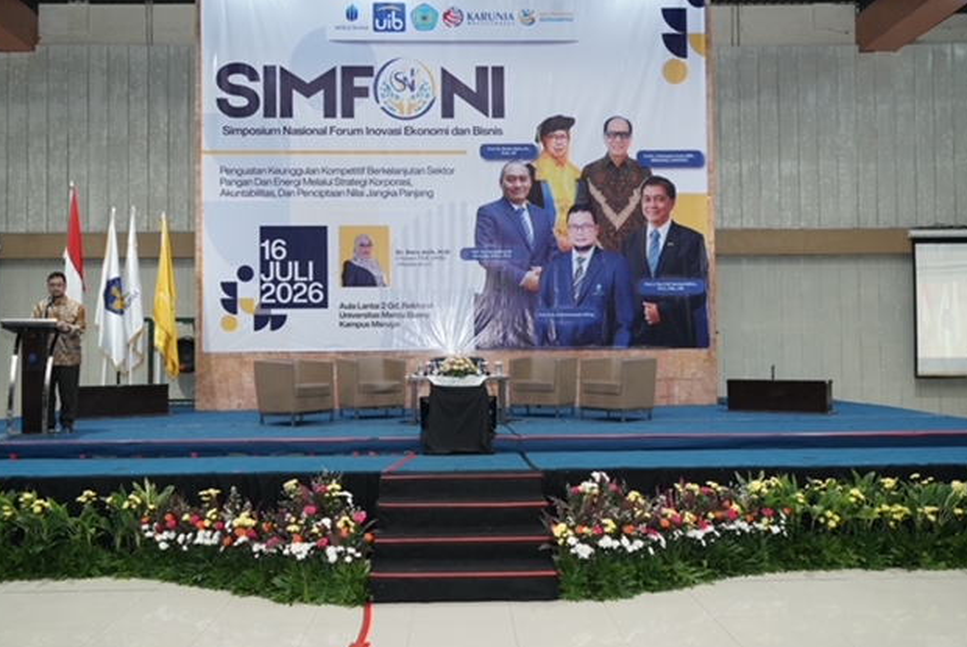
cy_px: 318
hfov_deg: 58.7
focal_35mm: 32
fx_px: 861
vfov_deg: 41.2
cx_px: 479
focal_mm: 31
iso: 4000
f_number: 6.3
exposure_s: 1/100
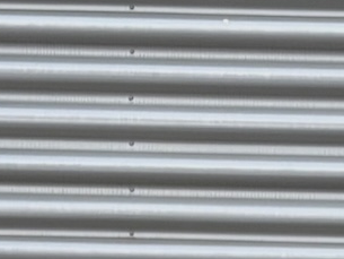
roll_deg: -0.8
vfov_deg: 6.3
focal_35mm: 228
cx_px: 512
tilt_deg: -3.3
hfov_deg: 8.5
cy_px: 571
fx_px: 2267
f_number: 1.78
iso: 50
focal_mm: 6.76
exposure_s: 1/197
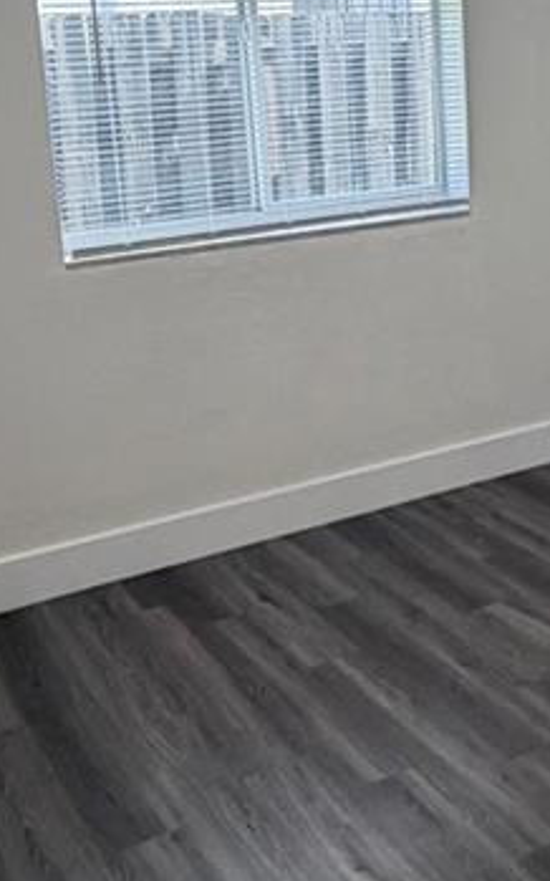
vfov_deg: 39.0
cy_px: 283
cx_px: 555
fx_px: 1224
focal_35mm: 51
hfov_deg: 24.2
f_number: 2.2
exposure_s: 1/120
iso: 250
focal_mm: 2.22
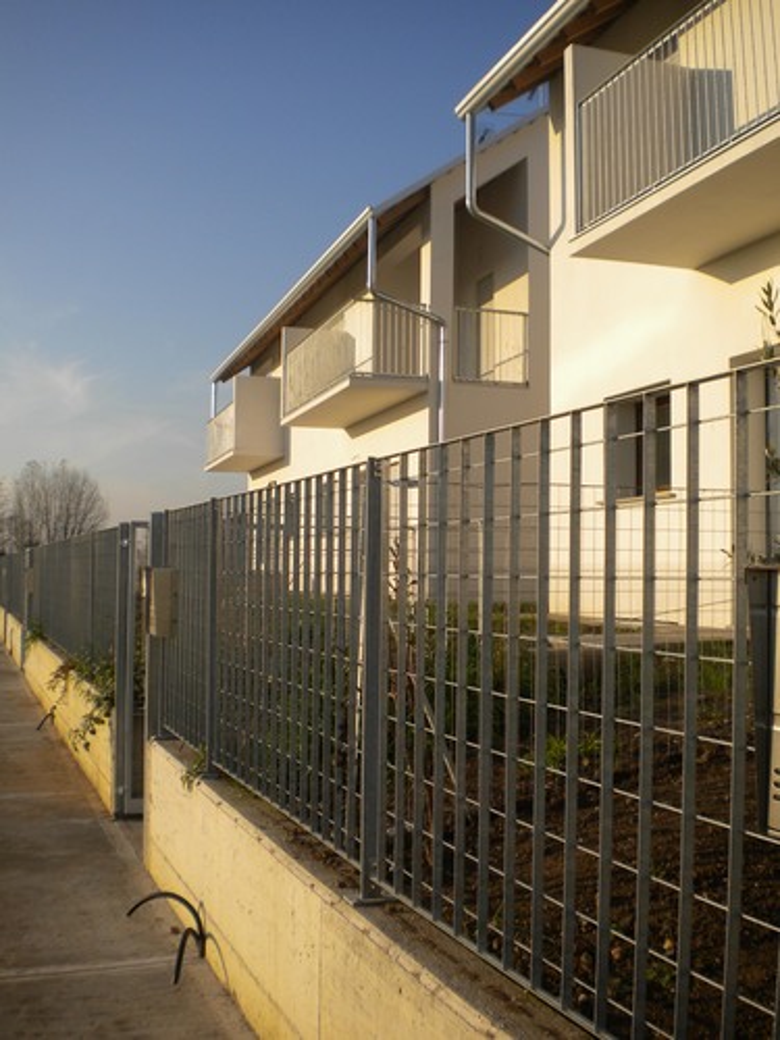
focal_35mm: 35
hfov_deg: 40.7
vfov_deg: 52.6
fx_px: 1052
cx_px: 390
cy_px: 520
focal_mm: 6.3
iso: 80
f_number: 4.6
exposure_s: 1/548
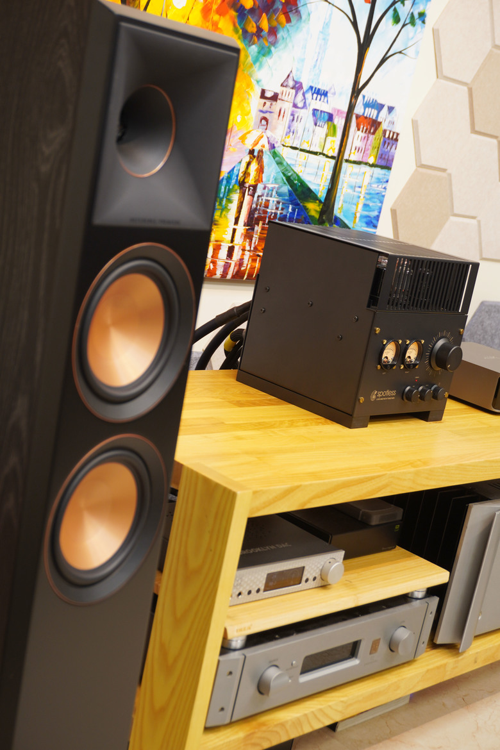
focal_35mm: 54
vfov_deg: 36.9
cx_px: 250
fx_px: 1125
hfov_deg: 25.1
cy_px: 375
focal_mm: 36
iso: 200
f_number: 5.6
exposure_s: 1/15
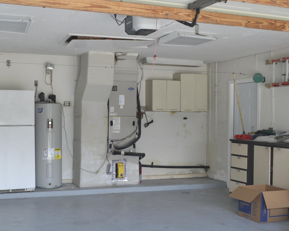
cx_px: 111
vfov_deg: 33.4
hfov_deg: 40.9
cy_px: 117
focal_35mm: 45
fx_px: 385
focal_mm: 18
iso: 400
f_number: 5
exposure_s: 1/100
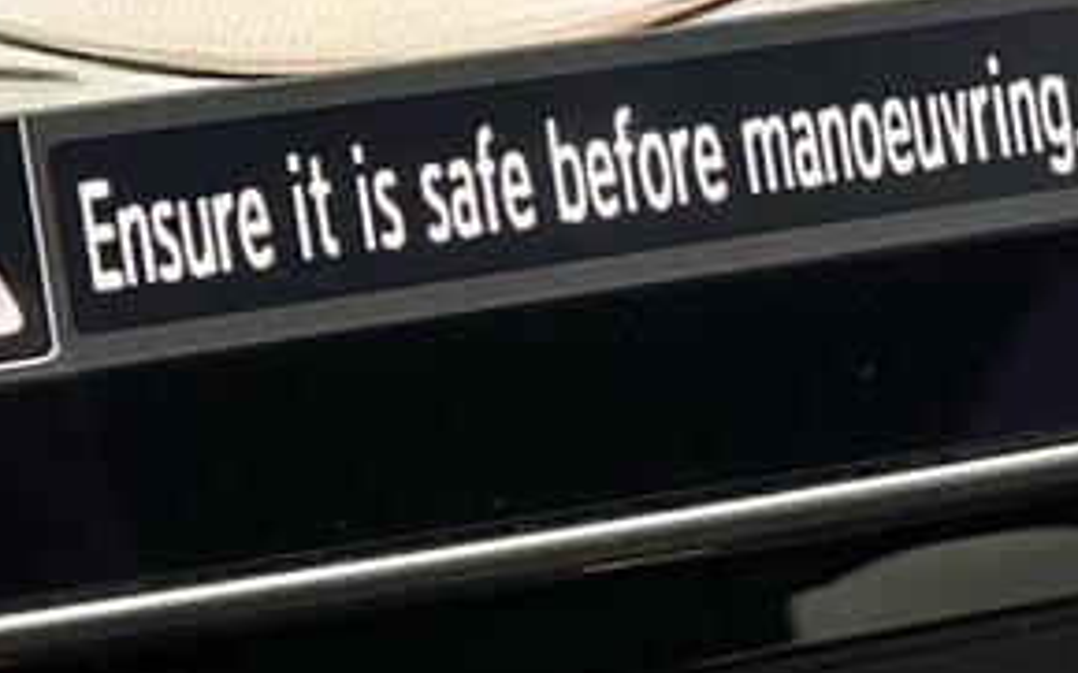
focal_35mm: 137
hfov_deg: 15.3
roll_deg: -0.5
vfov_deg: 9.5
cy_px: 208
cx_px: 554
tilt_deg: -26.7
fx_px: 4023
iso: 500
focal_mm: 5.7
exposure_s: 1/59
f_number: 1.5
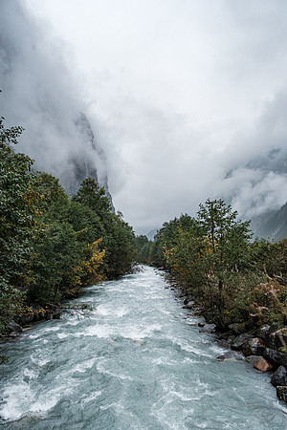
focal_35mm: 24
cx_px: 144
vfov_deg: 73.7
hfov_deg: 53.1
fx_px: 287
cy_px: 215
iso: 320
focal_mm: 16
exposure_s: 1/600
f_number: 5.6
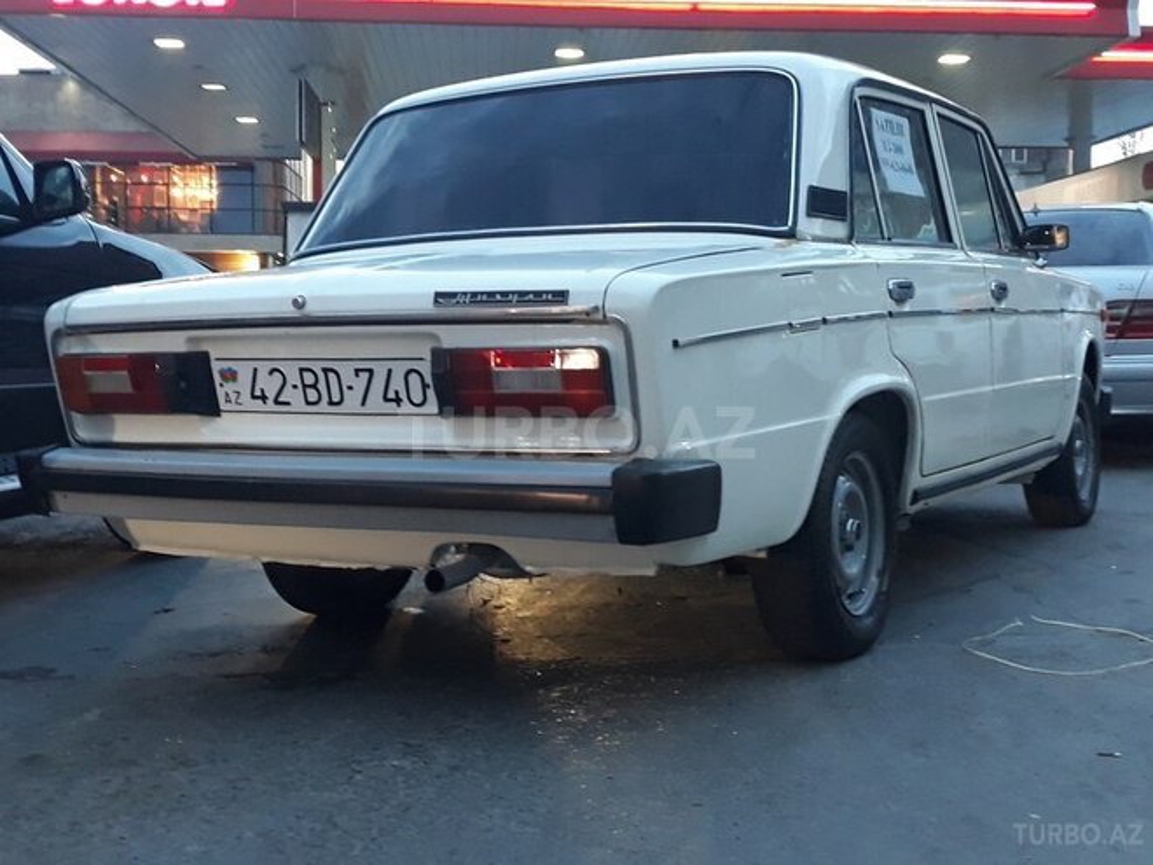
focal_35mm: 27
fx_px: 899
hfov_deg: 65.3
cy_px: 432
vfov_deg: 51.4
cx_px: 576
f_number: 1.7
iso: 200
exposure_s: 1/25
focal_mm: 3.71
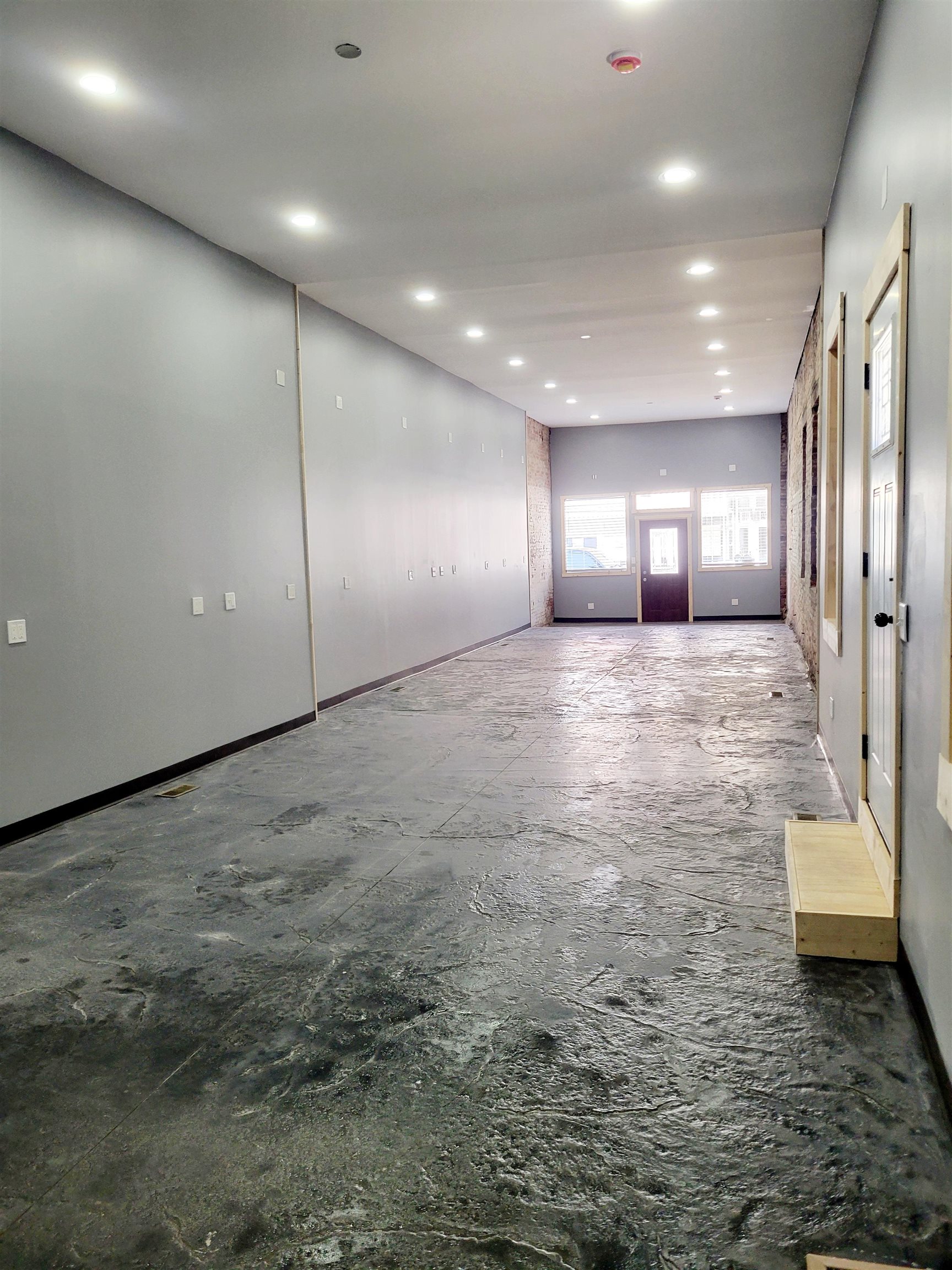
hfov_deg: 53.1
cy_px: 635
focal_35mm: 26
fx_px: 953
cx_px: 476
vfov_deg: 67.3
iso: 200
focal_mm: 5.4
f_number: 1.8
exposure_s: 1/120
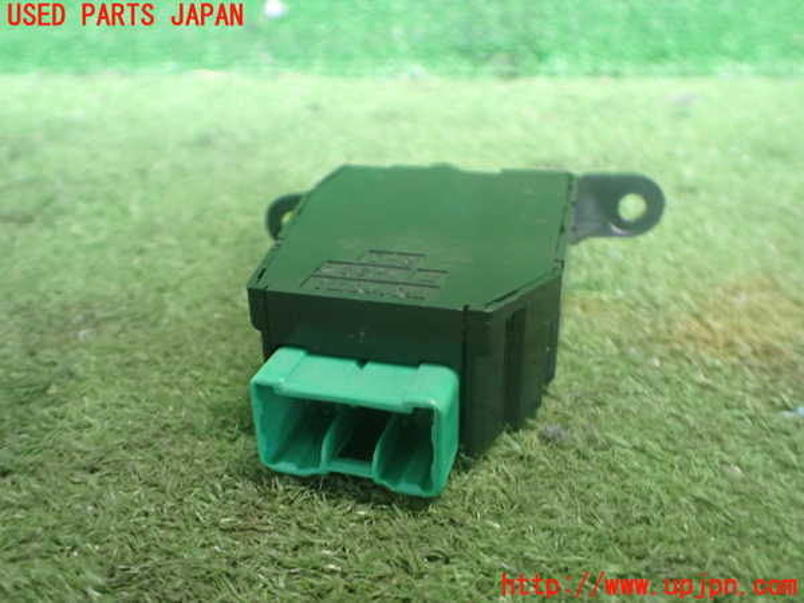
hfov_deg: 60.0
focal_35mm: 30
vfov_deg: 46.8
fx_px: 697
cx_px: 402
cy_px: 302
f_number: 2.3
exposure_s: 1/50
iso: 800
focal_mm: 5.4
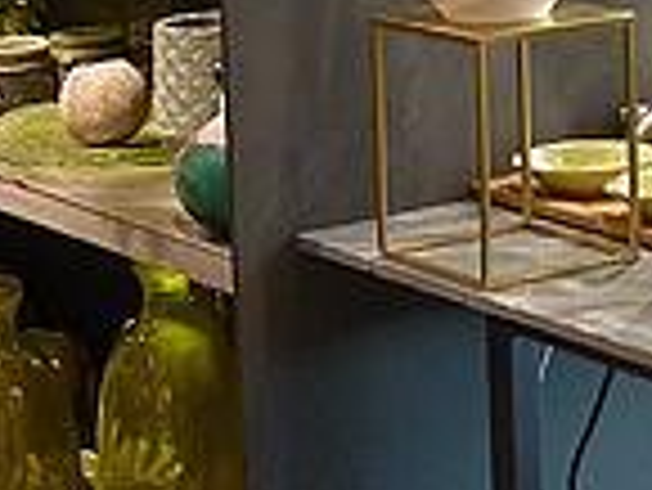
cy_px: -139
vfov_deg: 9.8
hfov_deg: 13.2
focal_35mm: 149
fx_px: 2809
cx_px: 315
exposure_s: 1/30
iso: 200
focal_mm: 4.8
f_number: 2.8
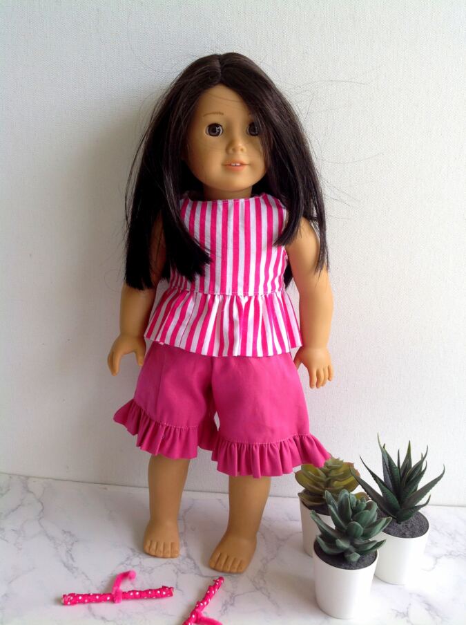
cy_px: 312
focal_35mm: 35
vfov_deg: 52.7
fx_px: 630
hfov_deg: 40.6
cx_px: 233
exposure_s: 1/120
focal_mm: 4.28
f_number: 2.4
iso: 50
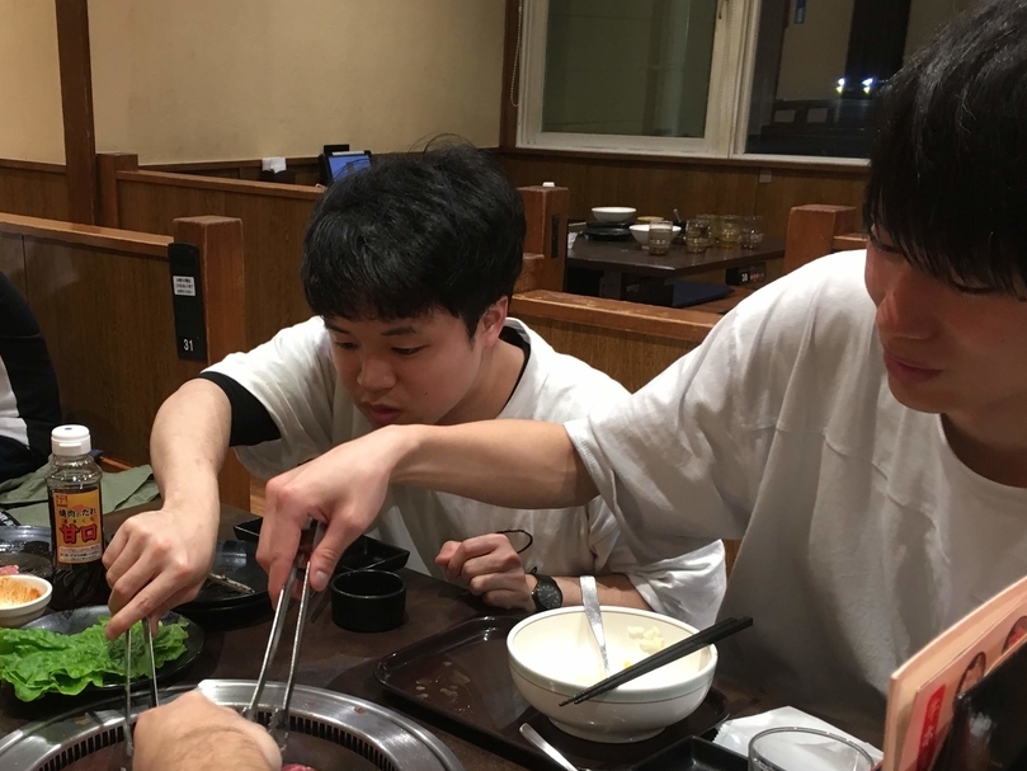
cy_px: 517
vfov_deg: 33.3
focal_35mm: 43
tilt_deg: -18.8
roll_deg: -0.1
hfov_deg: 43.3
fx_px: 1276
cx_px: 350
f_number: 2.2
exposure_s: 1/30
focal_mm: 4.15
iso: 100
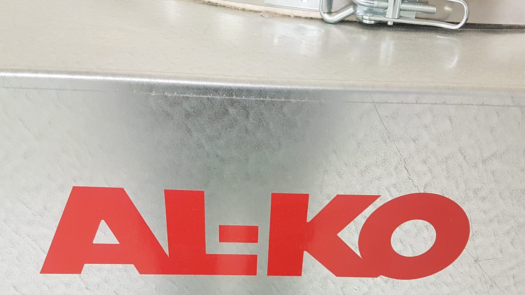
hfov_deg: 52.7
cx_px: 292
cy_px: 228
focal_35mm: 38
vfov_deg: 30.6
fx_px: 529
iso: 200
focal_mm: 4.2
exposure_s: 1/33
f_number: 1.7
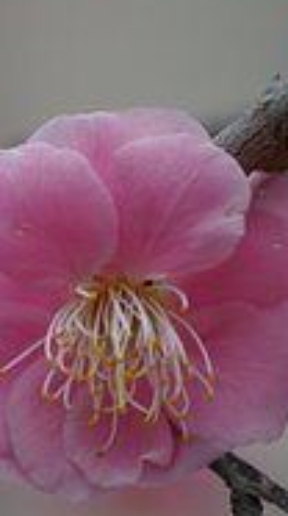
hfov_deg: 1.0
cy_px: 301
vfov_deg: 1.8
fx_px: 15957
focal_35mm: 1170
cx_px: 133
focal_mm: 270
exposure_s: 1/250
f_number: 5.6
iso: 400
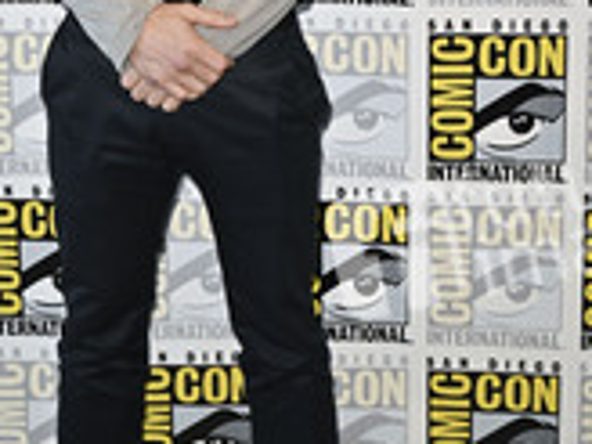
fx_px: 1727
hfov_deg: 19.4
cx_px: 184
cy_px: 54
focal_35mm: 101
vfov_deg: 14.5
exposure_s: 1/250
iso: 1250
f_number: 5
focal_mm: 43
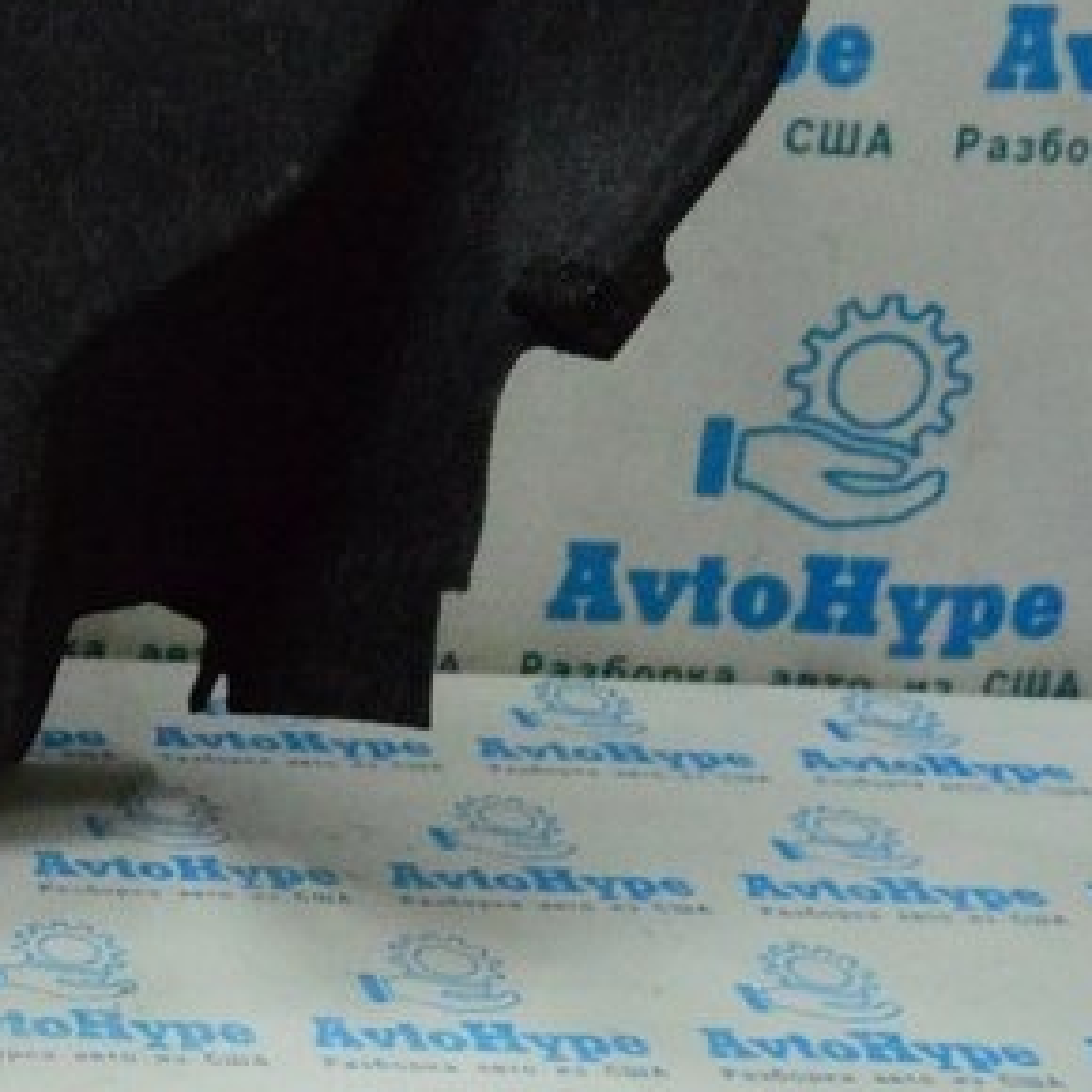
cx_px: -618
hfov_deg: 18.5
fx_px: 2891
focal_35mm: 81
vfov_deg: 21.0
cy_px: 149
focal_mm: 18
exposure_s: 1/1000
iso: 6400
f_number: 4
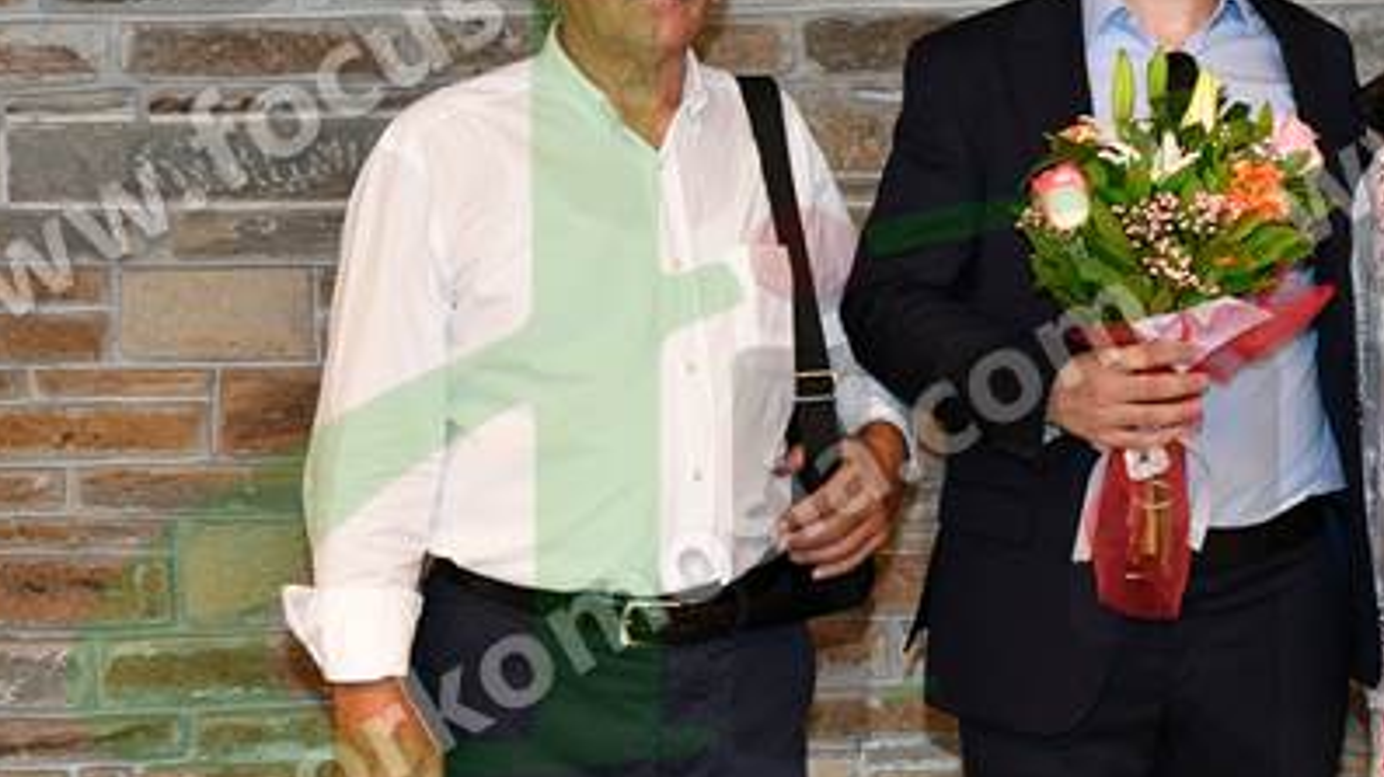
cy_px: 91
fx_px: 2972
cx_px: 1238
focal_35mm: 81
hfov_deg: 25.4
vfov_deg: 14.8
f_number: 7.1
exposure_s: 1/60
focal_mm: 27
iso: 1000
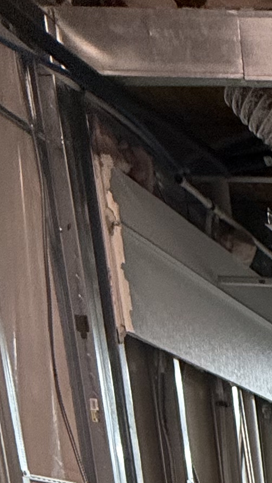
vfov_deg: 21.6
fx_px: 885
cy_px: 836
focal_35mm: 69
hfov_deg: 13.1
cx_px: 655
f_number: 2.2
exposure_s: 1/120
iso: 200
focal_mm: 2.22
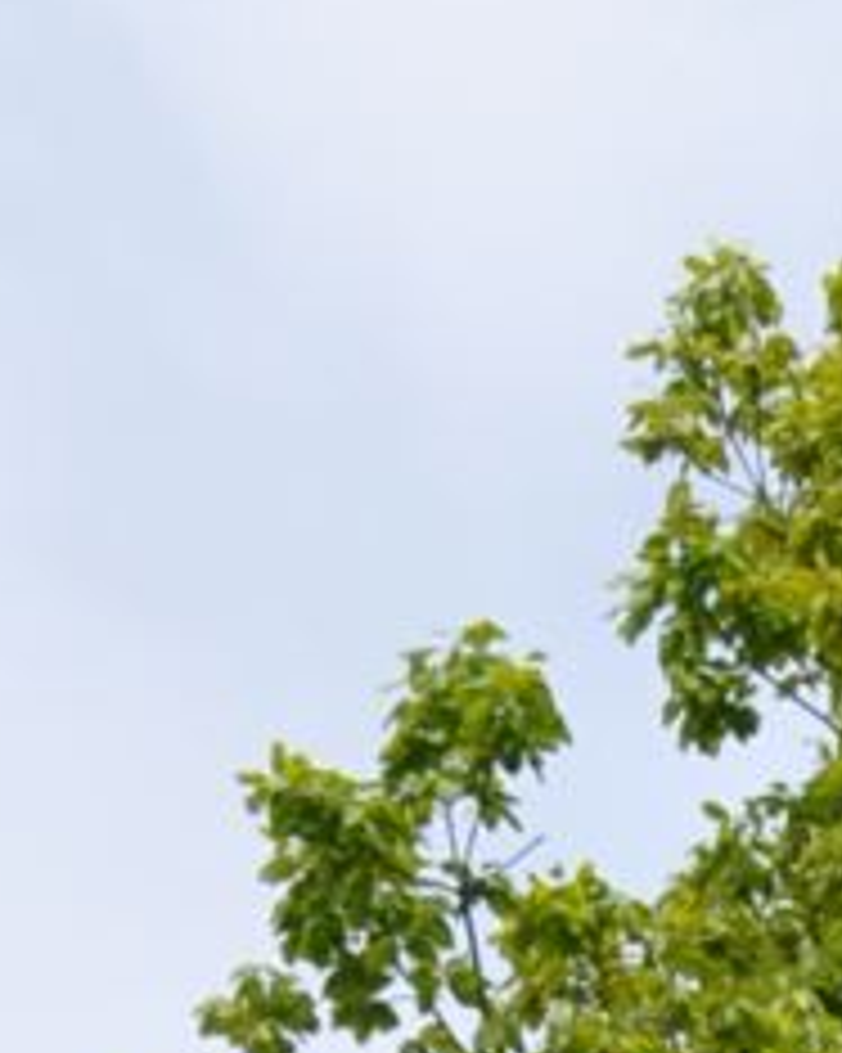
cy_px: 3742
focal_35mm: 307
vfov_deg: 5.7
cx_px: 2600
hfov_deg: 4.8
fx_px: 9569
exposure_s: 1/320
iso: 200
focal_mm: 24
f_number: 9
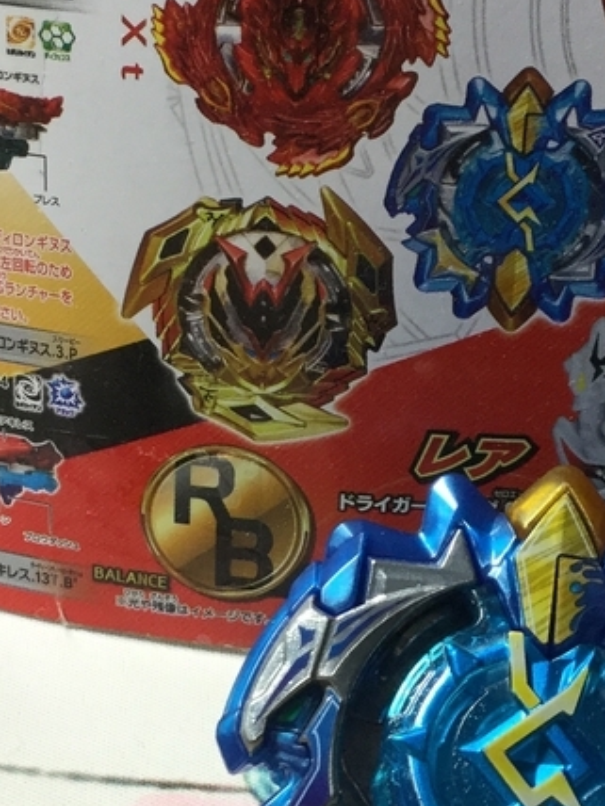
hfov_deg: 17.0
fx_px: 2027
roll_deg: -3.4
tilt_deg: -29.3
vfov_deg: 22.5
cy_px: 422
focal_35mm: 87
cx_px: 260
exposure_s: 1/30
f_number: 2.4
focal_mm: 3.3
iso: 25
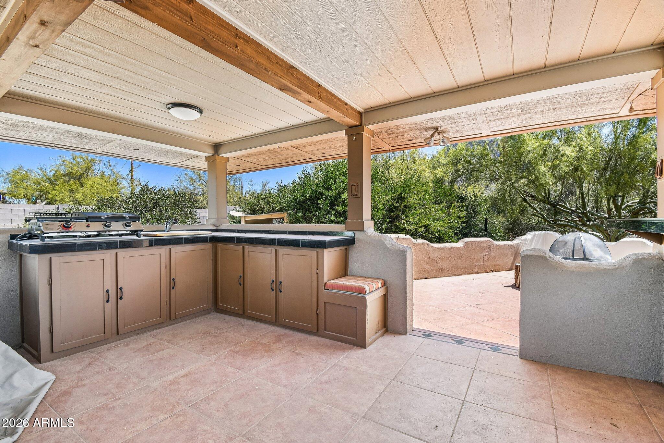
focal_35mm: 15
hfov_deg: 100.4
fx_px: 277
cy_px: 222
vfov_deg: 77.3
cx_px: 332
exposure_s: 1/100
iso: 100
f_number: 8
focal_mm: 10
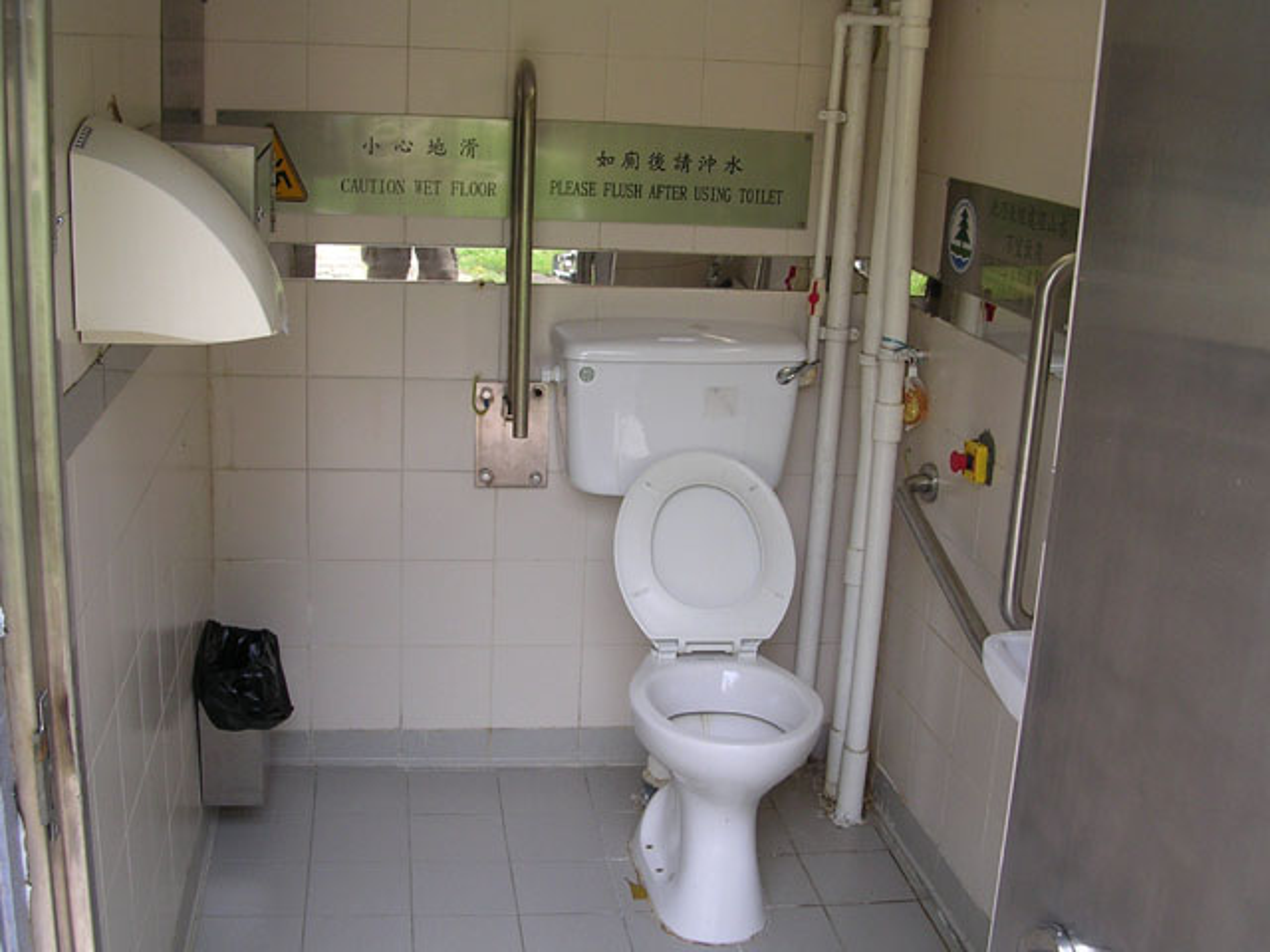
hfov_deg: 49.0
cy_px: 476
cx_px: 635
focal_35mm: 38
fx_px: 1394
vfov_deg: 37.7
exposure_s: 1/145
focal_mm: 5.8
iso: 100
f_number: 2.8
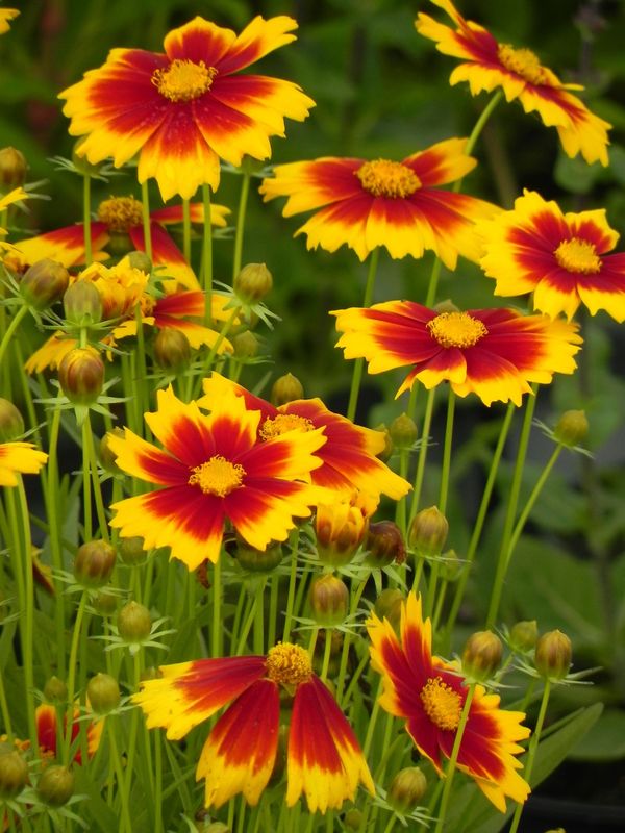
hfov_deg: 2.2
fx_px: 16322
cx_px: 312
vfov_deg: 2.9
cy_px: 416
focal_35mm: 678
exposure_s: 1/250
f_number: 5
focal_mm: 120
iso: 160
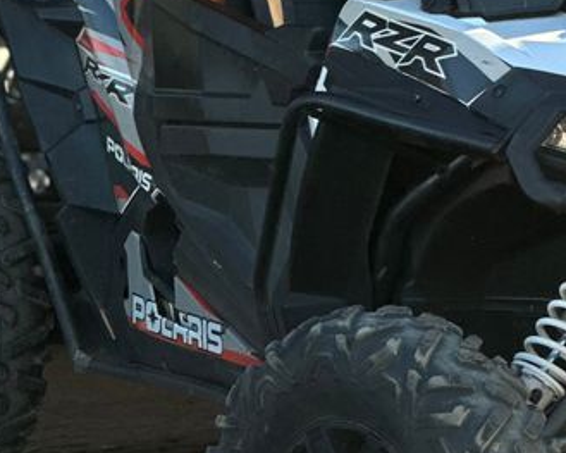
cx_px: 560
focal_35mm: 218
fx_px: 3651
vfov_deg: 7.1
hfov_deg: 8.8
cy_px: -12
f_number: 2.8
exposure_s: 1/167
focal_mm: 9
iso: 40
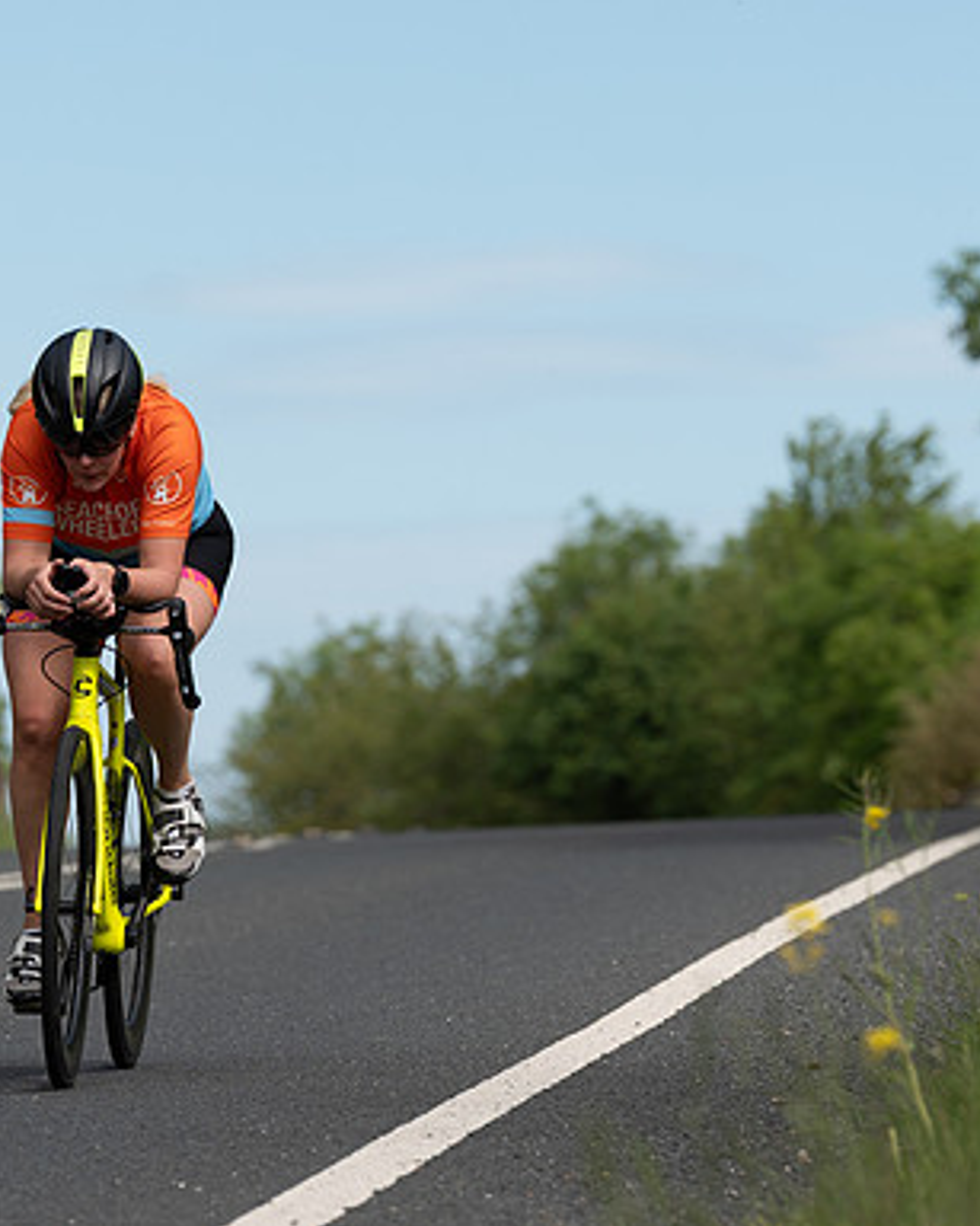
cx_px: 219
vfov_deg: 5.6
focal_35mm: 348
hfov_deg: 4.4
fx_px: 12622
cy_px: 371
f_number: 5
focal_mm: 176
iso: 125
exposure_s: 1/1000
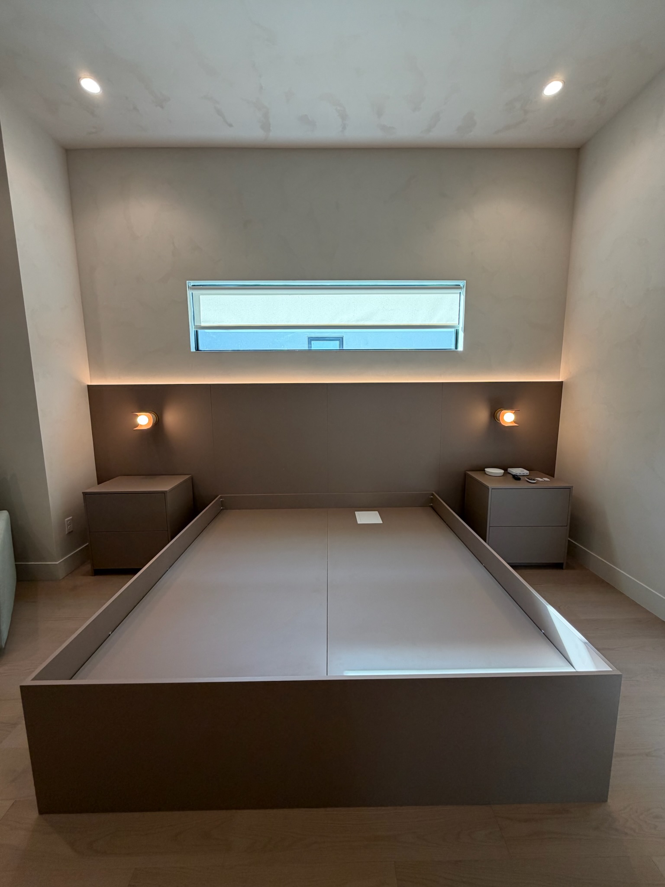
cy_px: 444
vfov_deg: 102.1
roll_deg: +0.5
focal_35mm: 14
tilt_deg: -9.2
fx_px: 359
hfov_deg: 85.7
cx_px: 332
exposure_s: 1/84
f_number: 2.2
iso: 100
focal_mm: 2.22
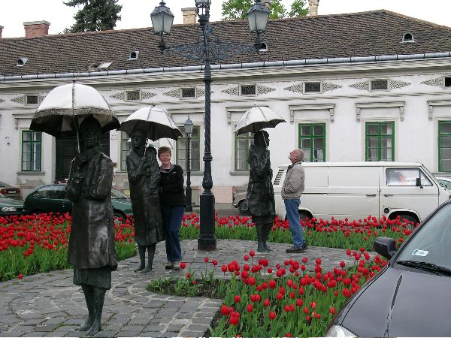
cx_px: 226
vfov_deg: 31.5
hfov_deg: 41.2
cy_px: 169
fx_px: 599
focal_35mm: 46
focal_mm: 9.5
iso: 50
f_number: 4.7
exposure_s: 1/79.4
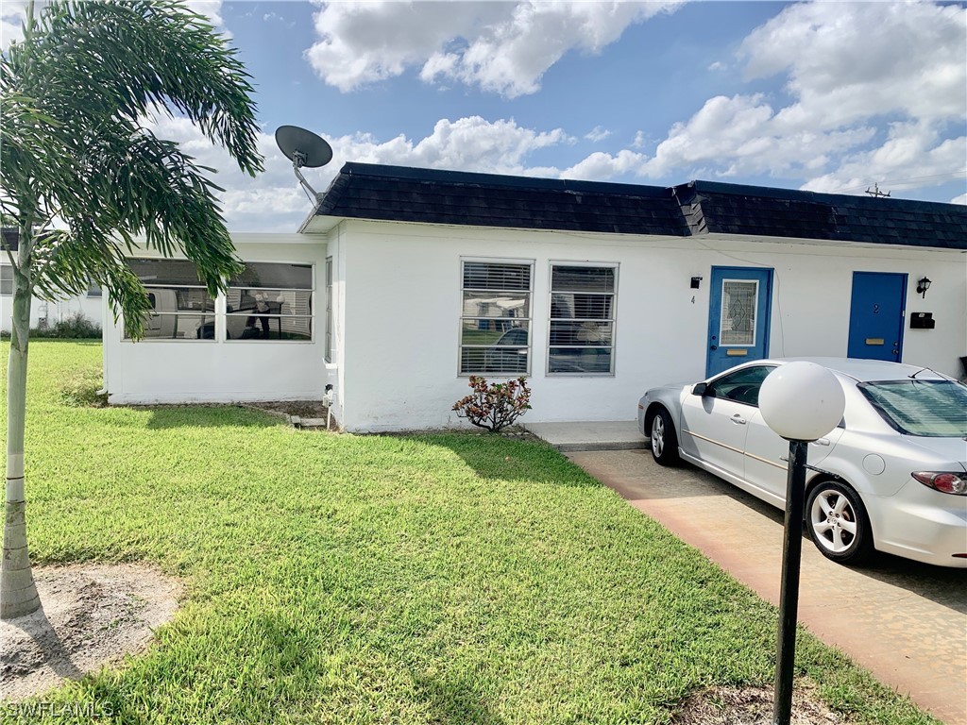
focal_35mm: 26
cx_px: 484
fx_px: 726
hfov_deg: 67.3
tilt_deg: -5.6
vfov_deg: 53.1
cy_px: 362
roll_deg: -1.7
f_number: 1.8
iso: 25
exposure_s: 1/2994
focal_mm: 4.25
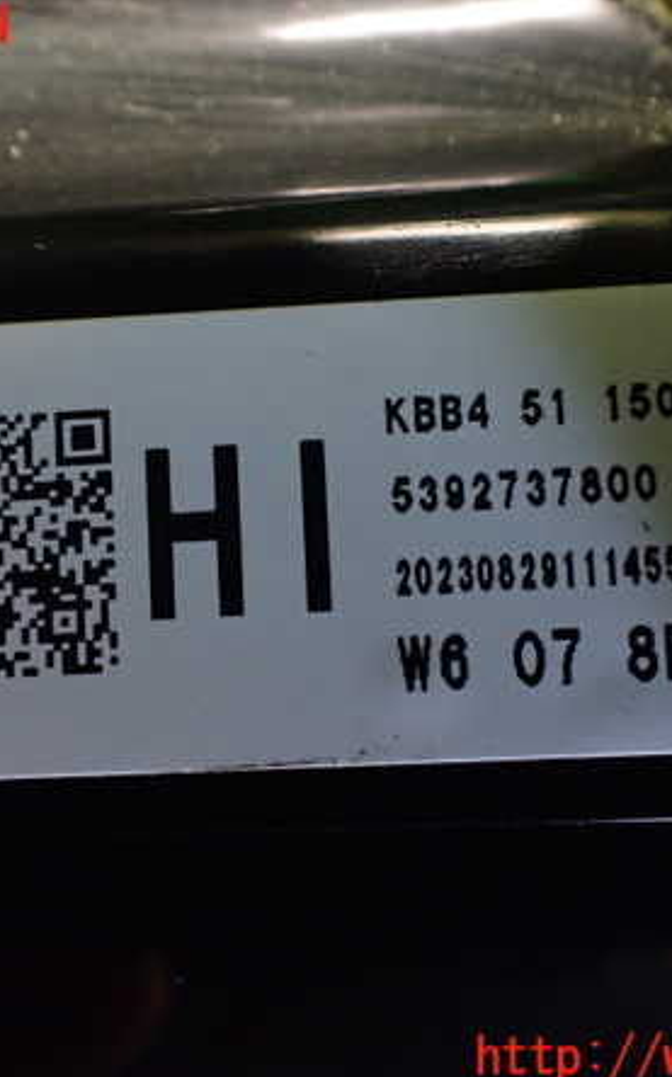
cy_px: 543
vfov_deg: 46.2
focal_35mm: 43
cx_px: 296
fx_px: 1262
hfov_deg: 29.8
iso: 1000
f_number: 2.3
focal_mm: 5.4
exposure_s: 1/30
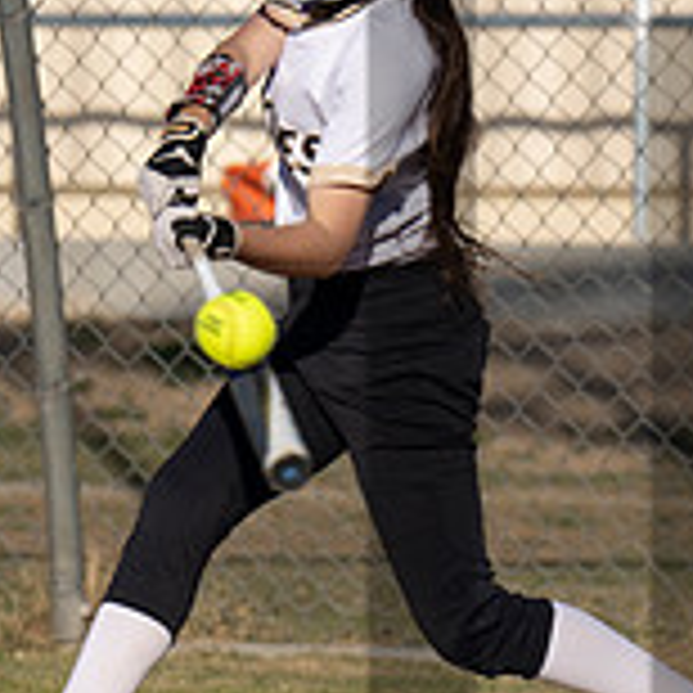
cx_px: 912
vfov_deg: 2.7
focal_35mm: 660
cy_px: 294
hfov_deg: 2.7
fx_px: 14949
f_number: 2.8
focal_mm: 153
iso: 100
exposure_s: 1/2500
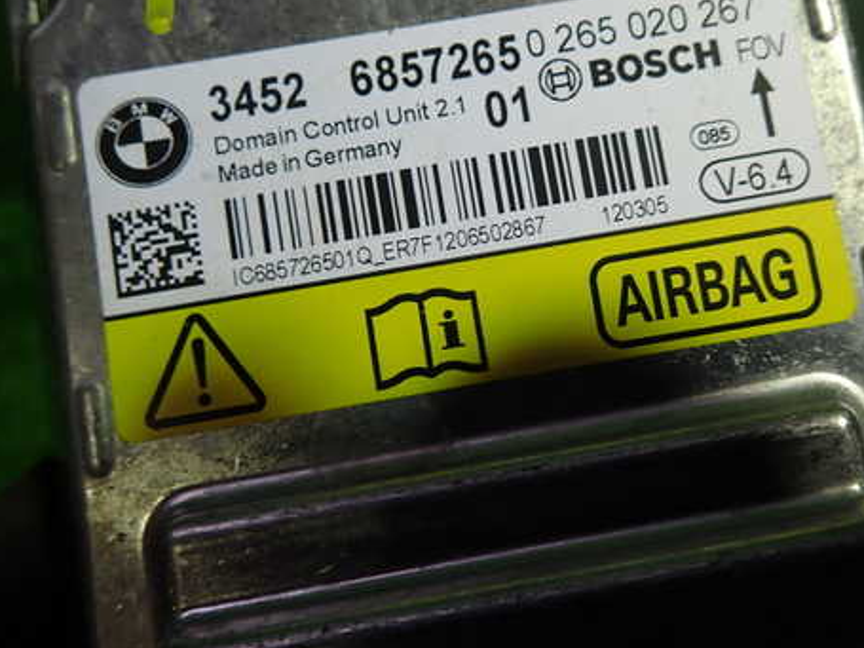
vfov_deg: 42.8
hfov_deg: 54.8
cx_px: 530
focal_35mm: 33
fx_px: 823
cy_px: 276
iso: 100
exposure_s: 1/60
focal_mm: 4.5
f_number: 2
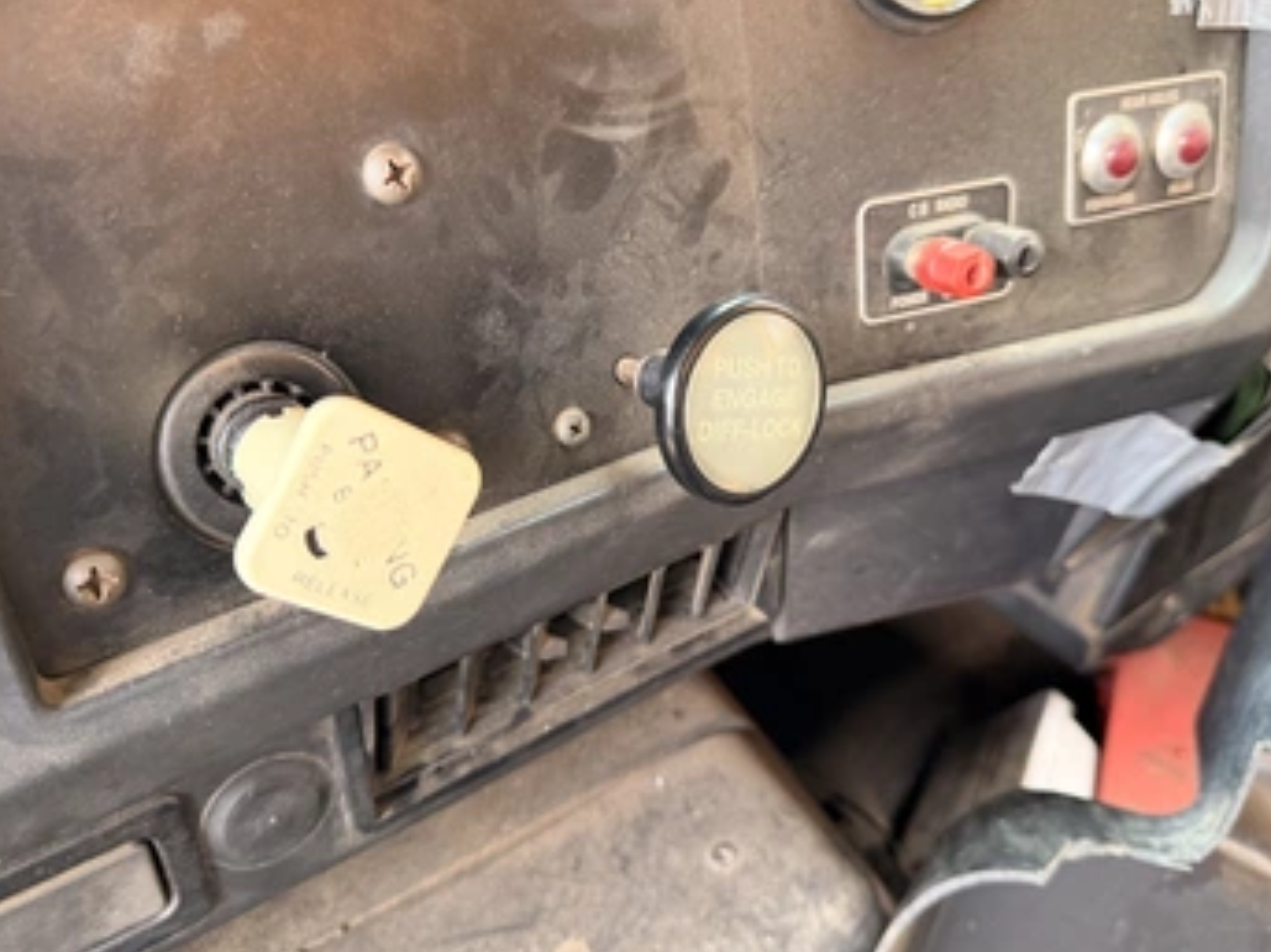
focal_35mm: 28
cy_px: 430
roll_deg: -3.8
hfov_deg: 63.4
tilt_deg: -33.5
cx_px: 660
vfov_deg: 49.6
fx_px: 1028
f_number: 1.78
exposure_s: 1/60
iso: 320
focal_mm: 6.76
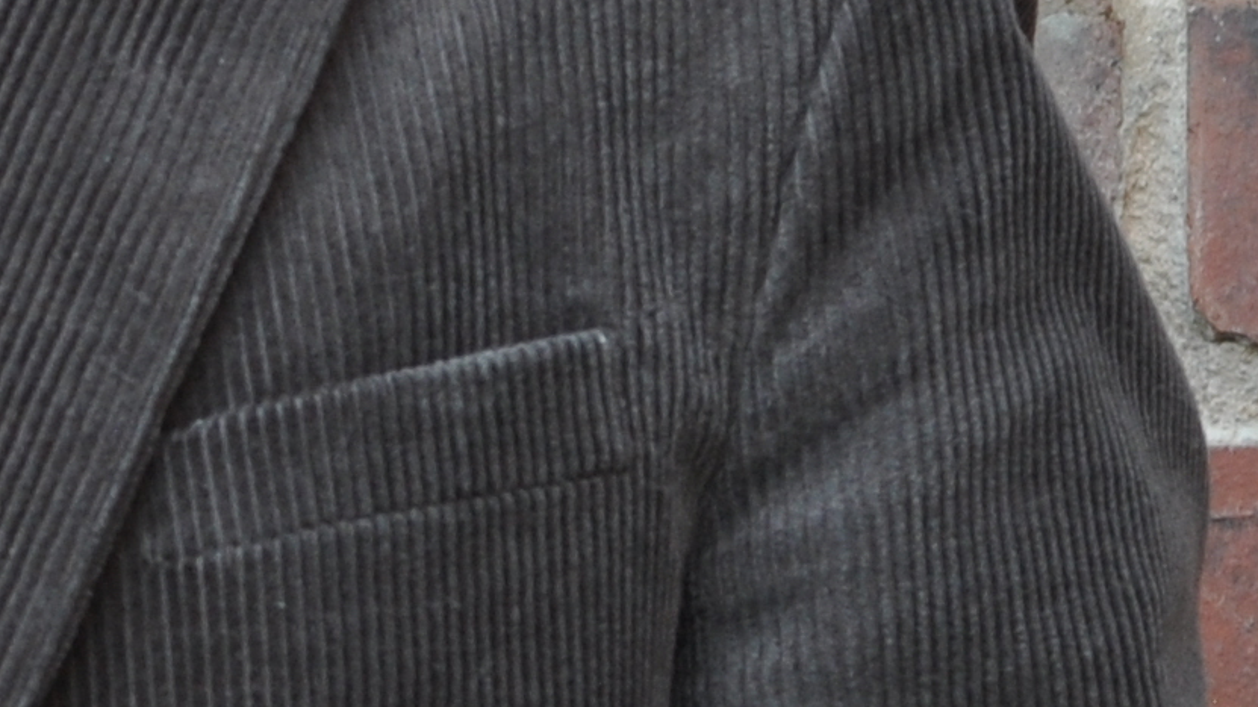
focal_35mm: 405
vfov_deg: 3.0
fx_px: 13507
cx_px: 24
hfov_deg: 5.3
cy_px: -70
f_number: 4.5
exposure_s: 1/80
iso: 400
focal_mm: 50
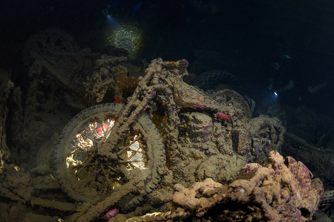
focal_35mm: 21
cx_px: 167
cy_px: 111
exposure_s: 1/50
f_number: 4.5
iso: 800
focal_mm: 21
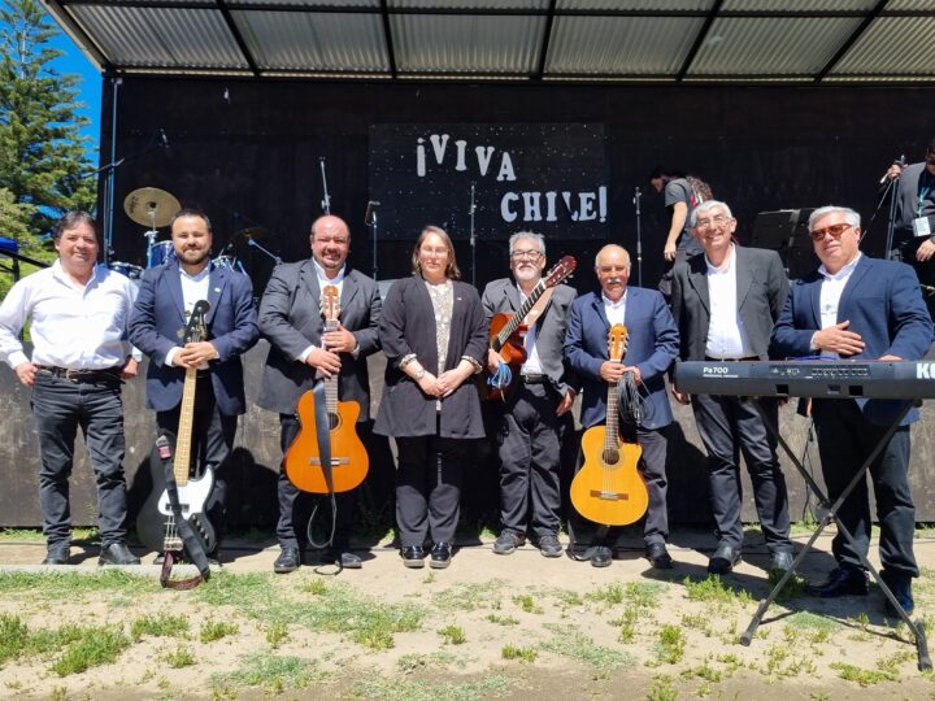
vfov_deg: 53.1
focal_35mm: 26
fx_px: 702
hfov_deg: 67.3
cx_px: 468
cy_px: 350
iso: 50
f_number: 1.8
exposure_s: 1/1768
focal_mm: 5.4
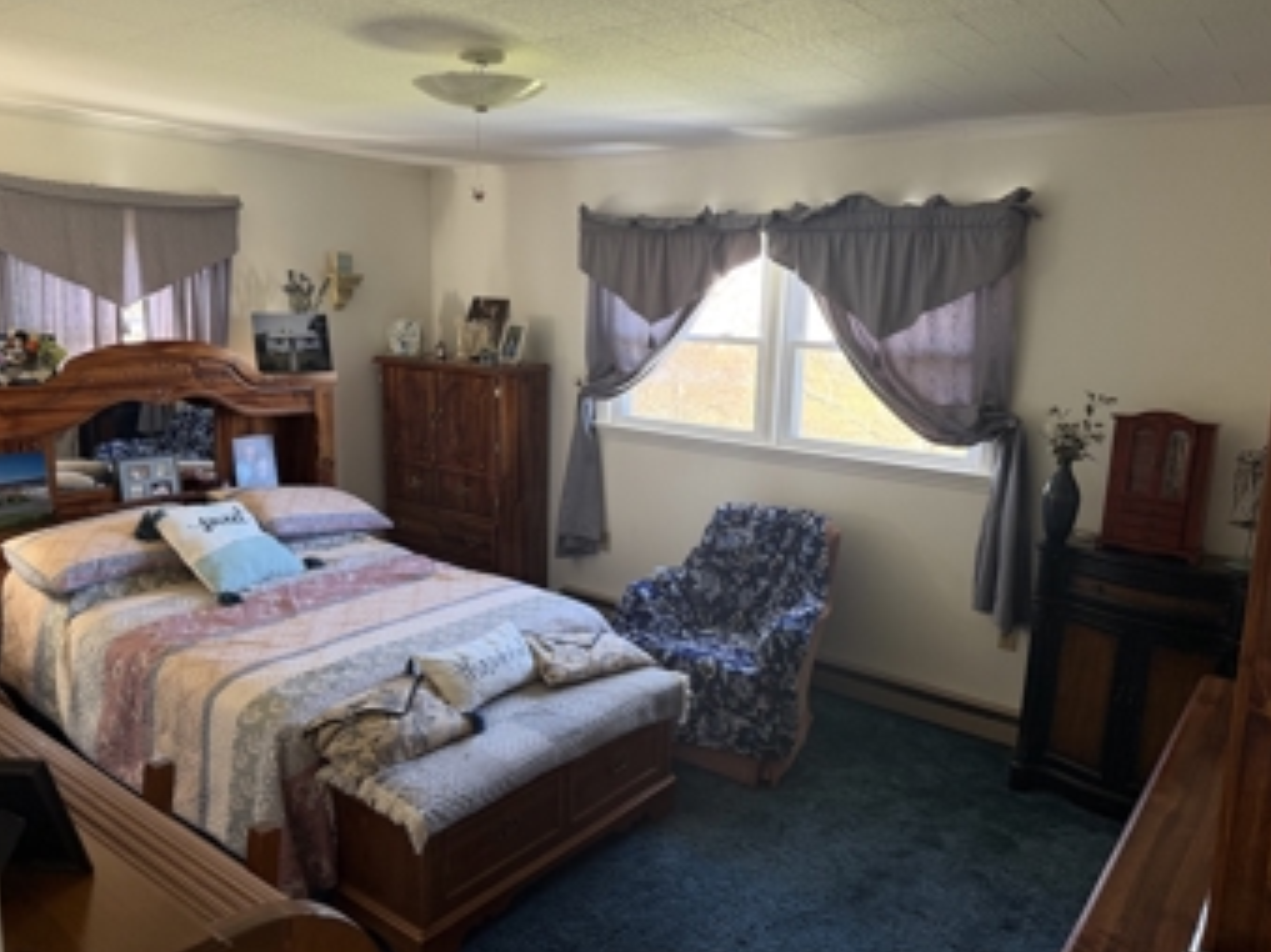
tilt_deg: -10.0
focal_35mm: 26
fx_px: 954
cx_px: 636
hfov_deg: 67.3
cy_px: 459
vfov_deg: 53.0
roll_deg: -1.5
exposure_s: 1/60
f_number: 1.78
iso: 250
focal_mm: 6.76
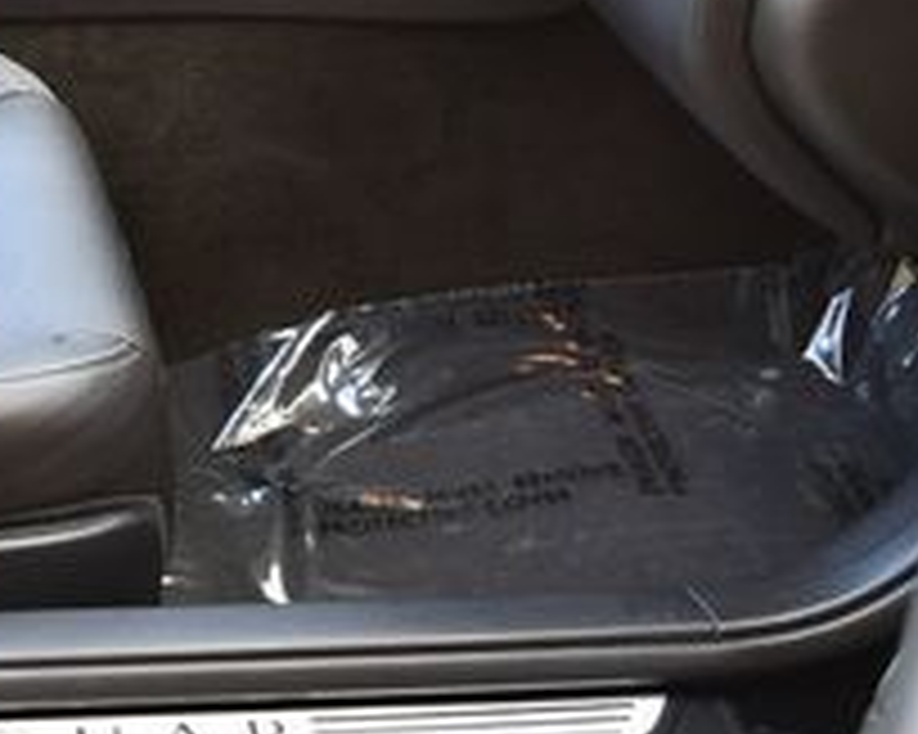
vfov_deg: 14.1
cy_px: -117
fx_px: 2879
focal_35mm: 106
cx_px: -284
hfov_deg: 17.0
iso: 500
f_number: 3.5
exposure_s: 1/250
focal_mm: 18
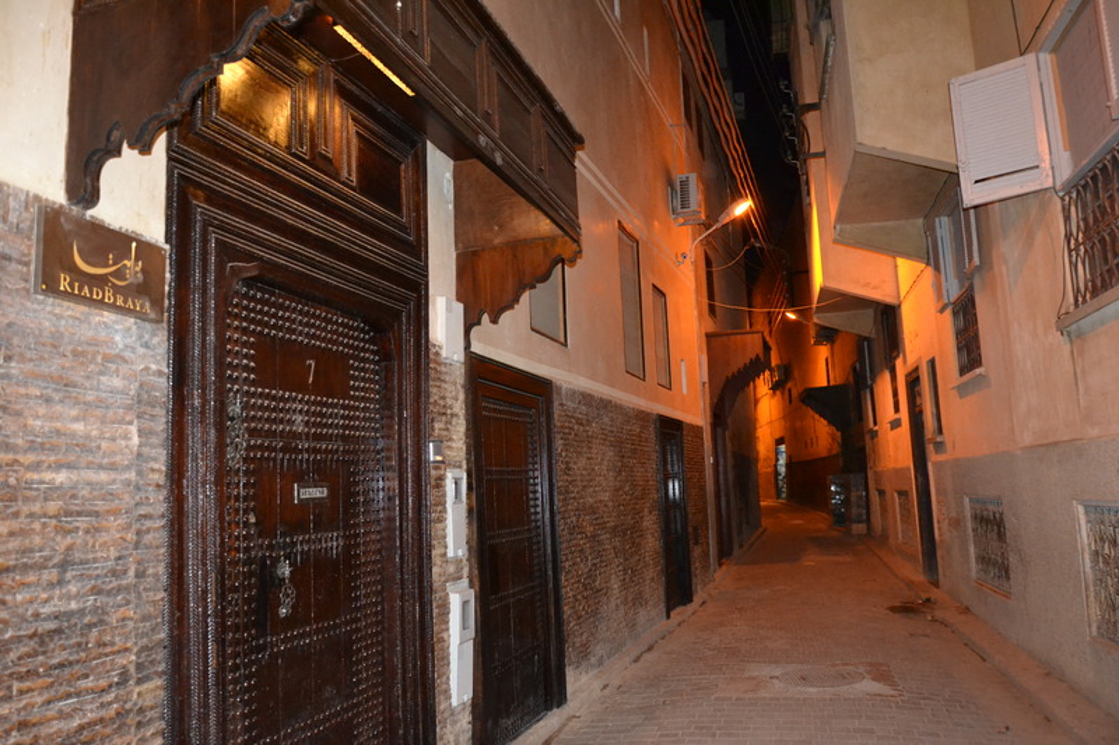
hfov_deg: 67.4
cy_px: 372
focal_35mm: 27
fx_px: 839
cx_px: 560
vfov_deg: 47.9
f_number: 3.5
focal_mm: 18
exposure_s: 1/60
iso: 3200
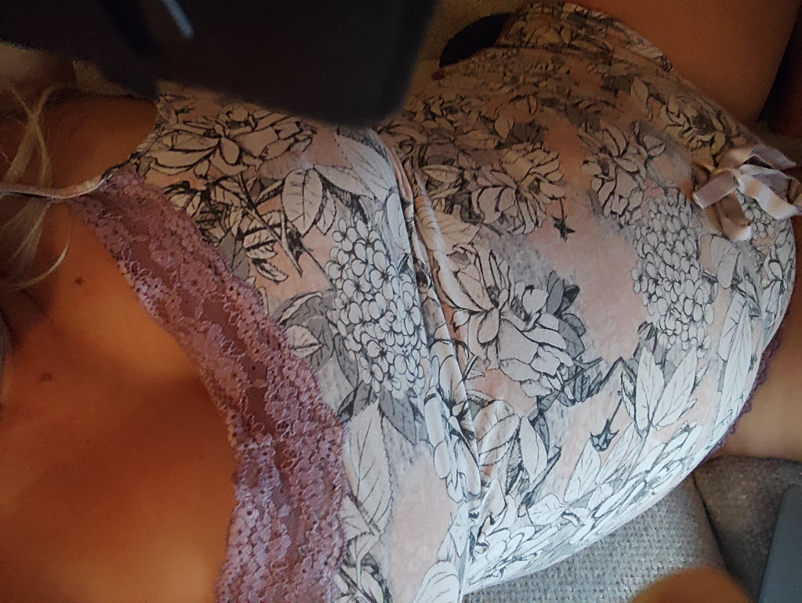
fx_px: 464
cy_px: 302
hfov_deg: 81.7
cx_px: 401
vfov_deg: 66.0
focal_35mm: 20
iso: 836
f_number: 2.45
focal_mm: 3.49
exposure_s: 1/14
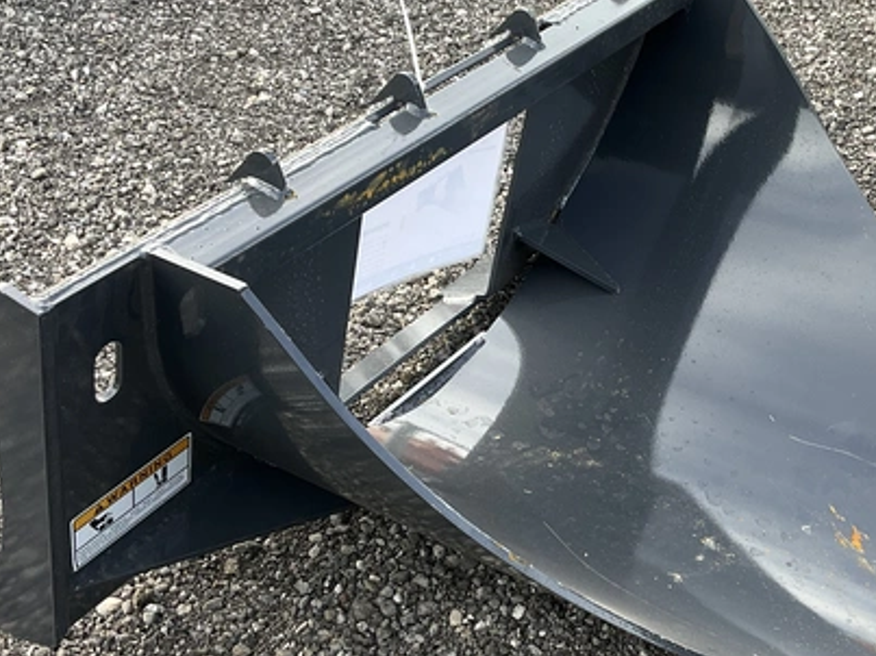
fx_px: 1366
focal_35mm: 54
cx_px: 606
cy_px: 359
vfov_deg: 27.0
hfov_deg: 35.1
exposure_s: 1/147
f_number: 1.8
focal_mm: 3
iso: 20
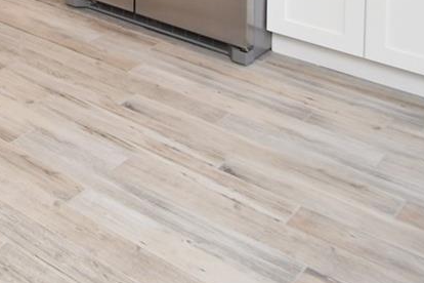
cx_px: -237
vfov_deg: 17.7
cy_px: -255
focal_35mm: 58
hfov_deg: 24.9
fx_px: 683
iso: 200
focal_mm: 10
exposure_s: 1/60
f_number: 4
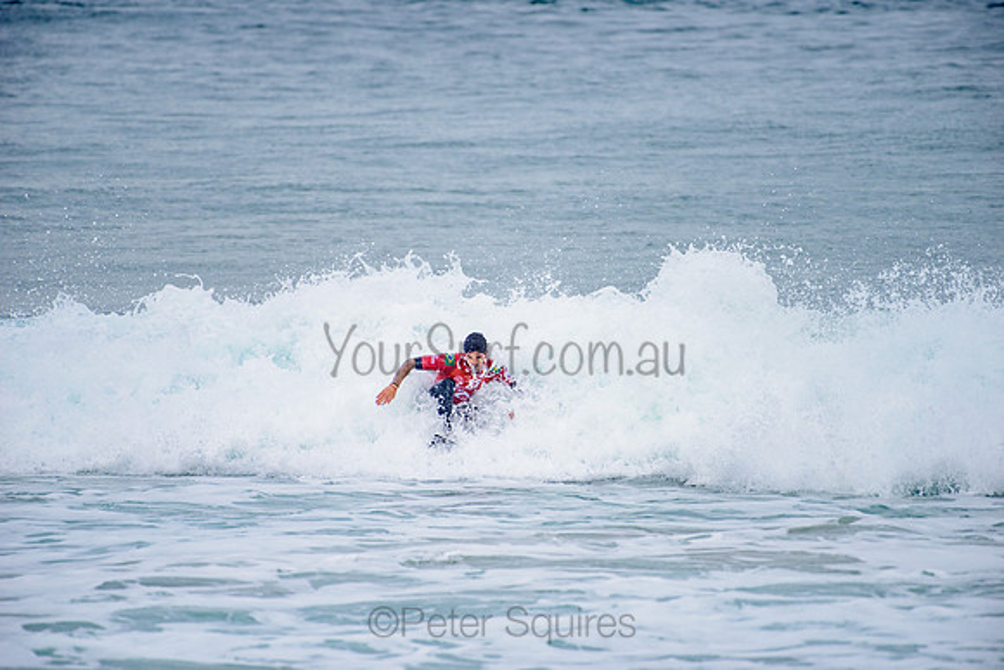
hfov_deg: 4.1
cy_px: 335
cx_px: 502
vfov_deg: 2.8
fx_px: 13950
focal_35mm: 500
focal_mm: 500
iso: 400
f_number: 5.6
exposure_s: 1/2000
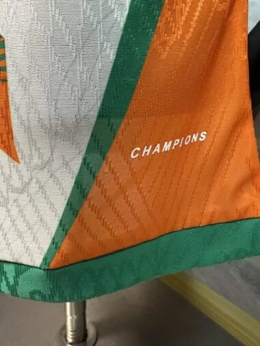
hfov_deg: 56.8
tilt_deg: -10.5
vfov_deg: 71.6
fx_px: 240
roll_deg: -0.8
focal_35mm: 24
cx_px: 130
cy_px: 173
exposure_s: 1/60
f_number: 2.2
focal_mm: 2.22
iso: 640
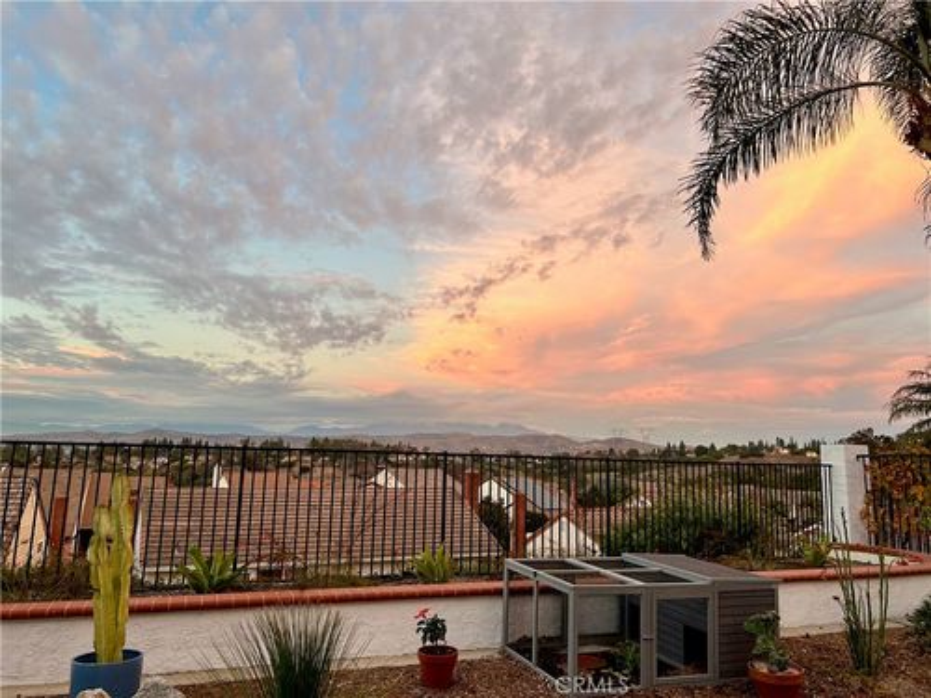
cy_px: 349
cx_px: 466
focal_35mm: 26
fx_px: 699
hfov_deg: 67.3
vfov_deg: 53.1
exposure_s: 1/121
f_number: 1.5
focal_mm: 5.7
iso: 64
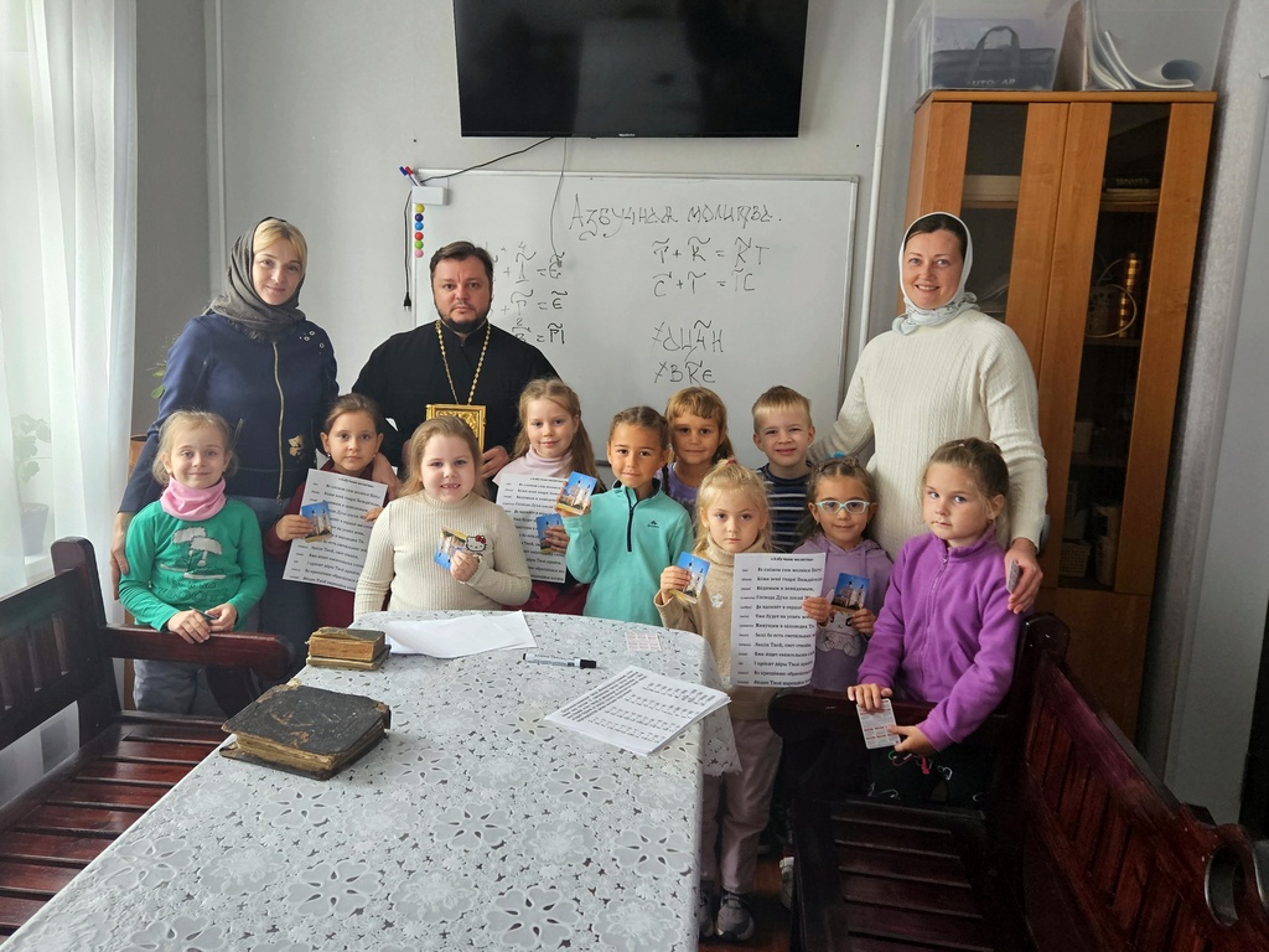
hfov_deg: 73.9
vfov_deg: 58.9
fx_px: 843
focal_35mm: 23
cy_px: 476
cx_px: 634
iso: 200
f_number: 1.8
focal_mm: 5.4
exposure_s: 1/100
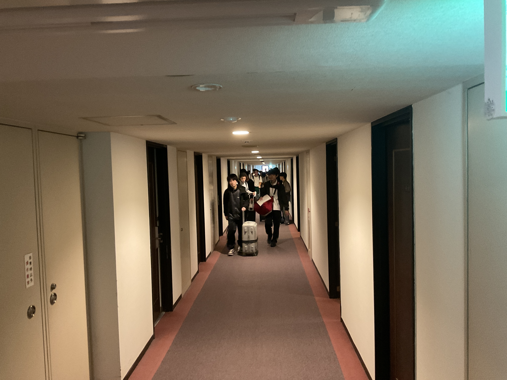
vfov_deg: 48.2
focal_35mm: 29
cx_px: 254
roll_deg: +0.8
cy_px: 190
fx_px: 425
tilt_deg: -3.7
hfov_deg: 61.7
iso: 500
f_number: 1.8
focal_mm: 3
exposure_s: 1/30
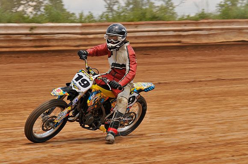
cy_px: 82
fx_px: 1156
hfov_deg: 12.2
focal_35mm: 168
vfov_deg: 8.1
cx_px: 124
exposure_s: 1/400
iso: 200
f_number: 9
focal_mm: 112
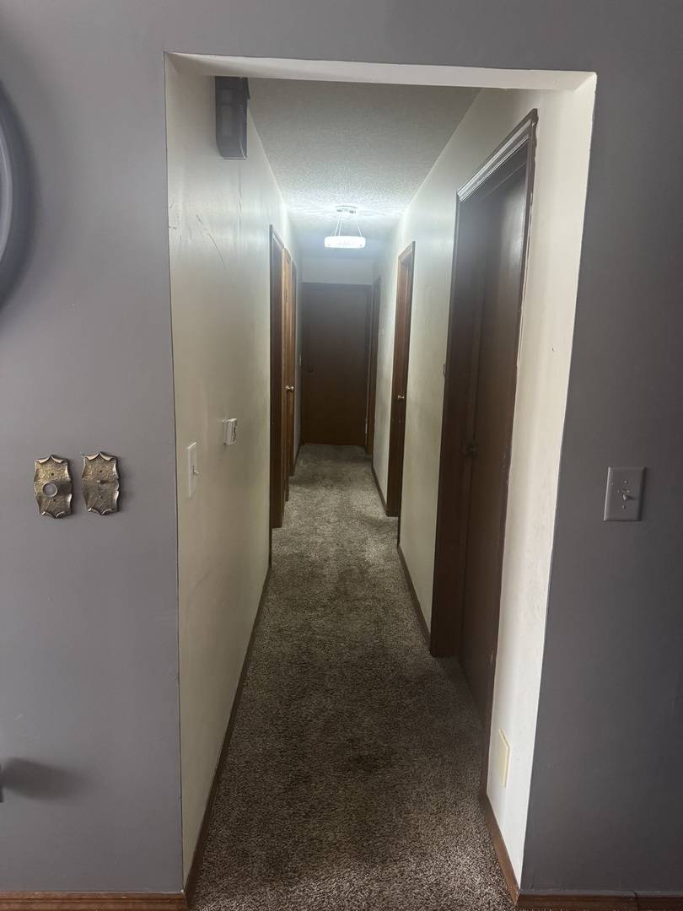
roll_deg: -2.3
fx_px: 631
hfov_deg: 56.8
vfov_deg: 71.6
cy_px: 456
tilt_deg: -10.6
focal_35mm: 24
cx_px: 342
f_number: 1.78
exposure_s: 1/60
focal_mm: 6.76
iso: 500
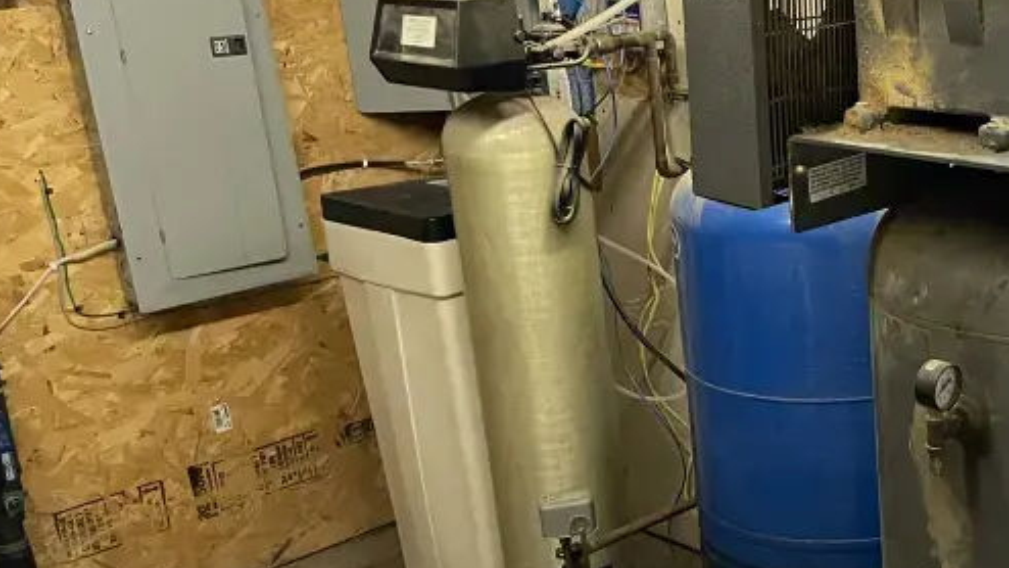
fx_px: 1472
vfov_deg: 21.8
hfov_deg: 35.0
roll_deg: +2.3
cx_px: 966
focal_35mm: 55
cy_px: 347
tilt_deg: -18.7
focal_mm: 5.1
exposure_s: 1/60
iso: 250
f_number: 1.6
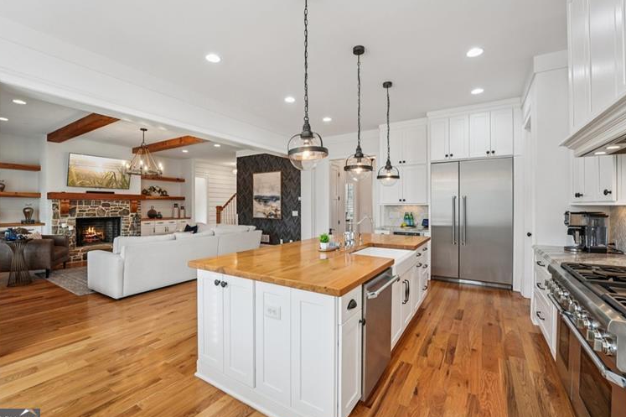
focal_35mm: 15
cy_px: 207
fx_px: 261
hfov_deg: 100.4
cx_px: 310
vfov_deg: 77.2
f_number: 8
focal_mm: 14
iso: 320
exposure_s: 1/20
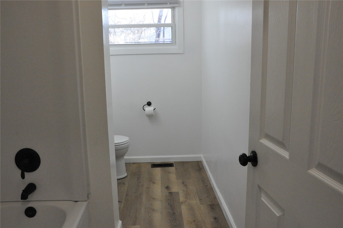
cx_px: 172
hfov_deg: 59.6
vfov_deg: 41.6
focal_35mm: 32
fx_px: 300
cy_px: 114
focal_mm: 21
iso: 3200
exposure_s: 1/125
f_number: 11
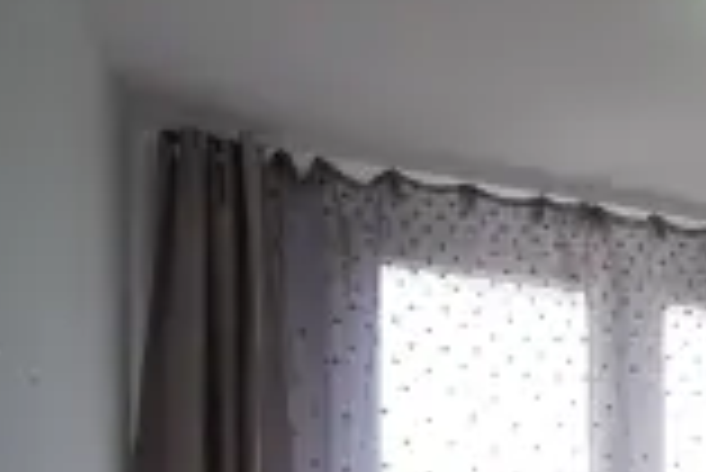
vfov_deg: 19.7
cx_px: 1205
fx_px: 1235
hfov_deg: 22.3
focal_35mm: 63
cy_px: 634
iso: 100
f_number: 7.1
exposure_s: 1/20
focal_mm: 11
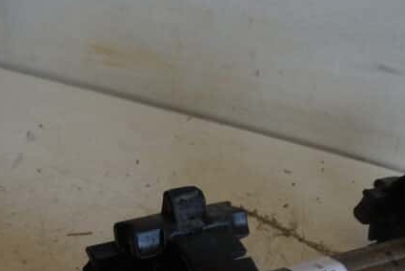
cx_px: 294
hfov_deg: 30.5
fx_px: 732
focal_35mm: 65
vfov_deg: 20.0
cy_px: 303
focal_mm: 18
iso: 200
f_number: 4
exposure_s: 1/60
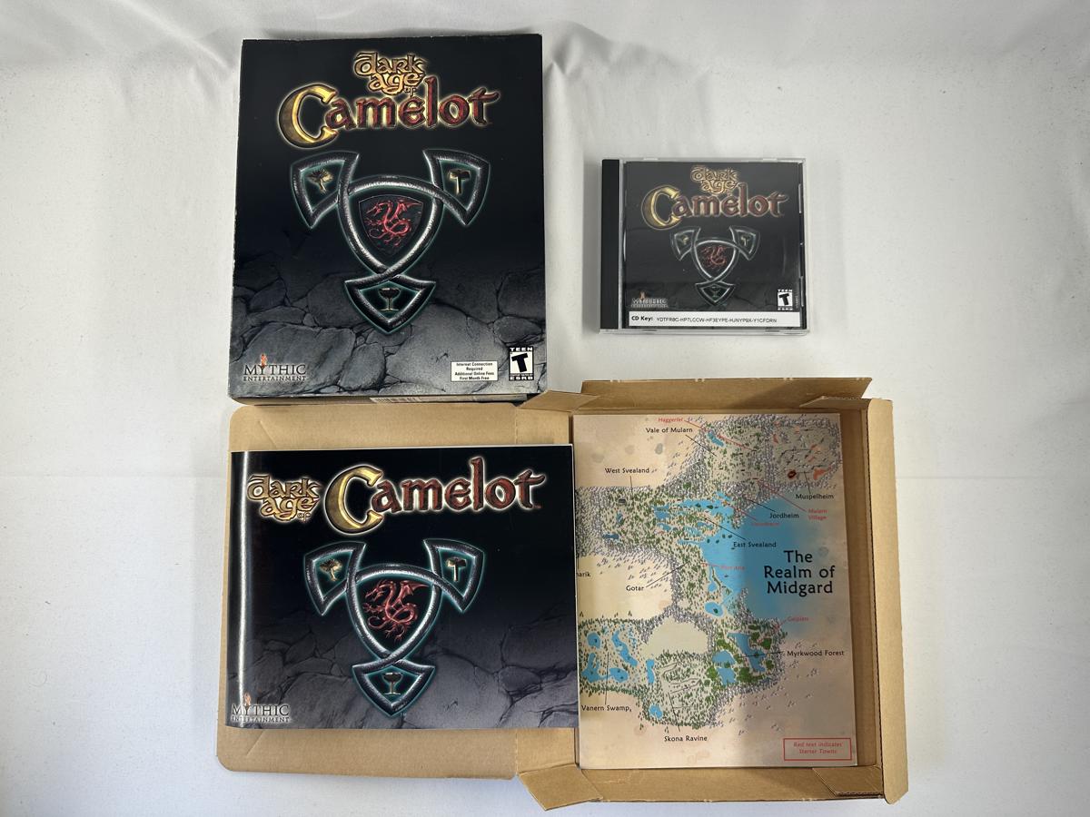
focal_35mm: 24
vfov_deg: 56.8
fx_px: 756
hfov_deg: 71.6
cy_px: 408
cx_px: 545
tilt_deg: -82.4
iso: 64
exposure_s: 1/167
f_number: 1.78
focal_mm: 6.86
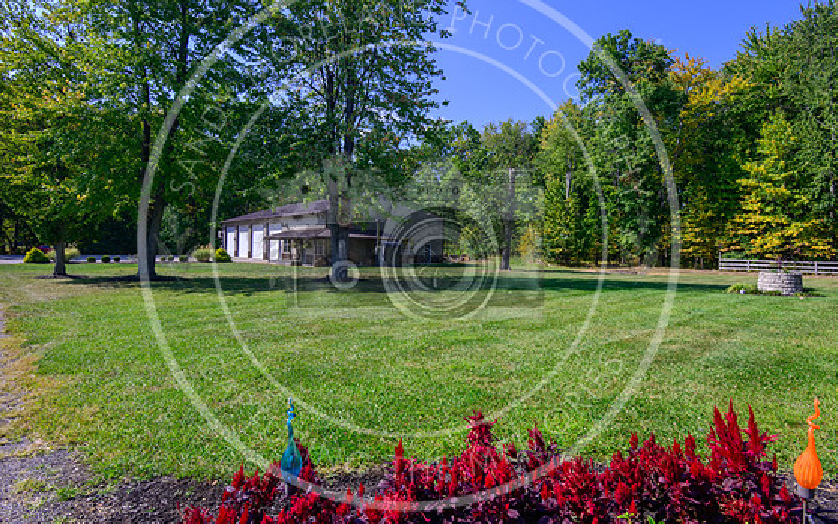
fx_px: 411
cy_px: 239
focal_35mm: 18
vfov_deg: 64.9
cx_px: 410
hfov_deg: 91.1
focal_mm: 17
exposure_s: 1/100
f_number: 9
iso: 100
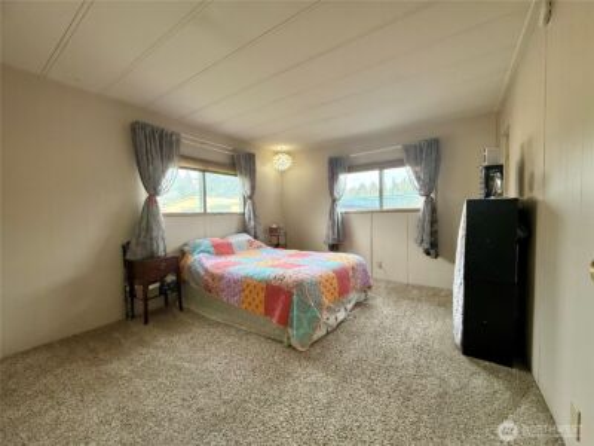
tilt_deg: -1.1
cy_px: 223
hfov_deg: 102.1
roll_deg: +1.3
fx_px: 240
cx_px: 297
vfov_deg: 85.7
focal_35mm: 14
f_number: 2.2
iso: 125
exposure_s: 1/120
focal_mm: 2.22
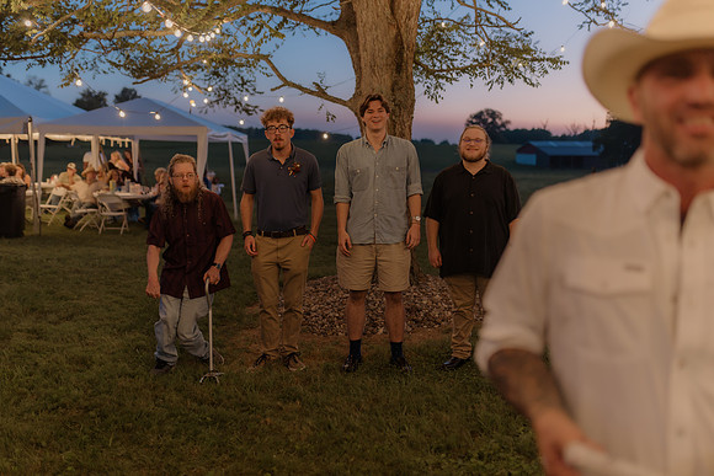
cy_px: 238
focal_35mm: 37
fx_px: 726
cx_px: 357
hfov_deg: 52.4
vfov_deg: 36.3
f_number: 1.4
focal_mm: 35
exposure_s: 1/125
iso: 1250
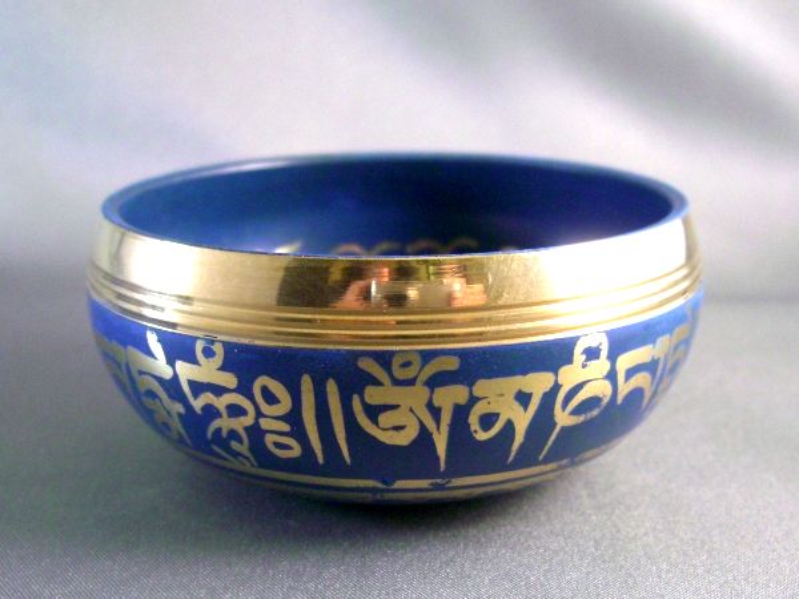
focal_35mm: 38
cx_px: 400
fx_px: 877
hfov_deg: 49.0
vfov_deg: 37.7
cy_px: 300
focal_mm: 7.9
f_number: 2.8
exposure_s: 1/60
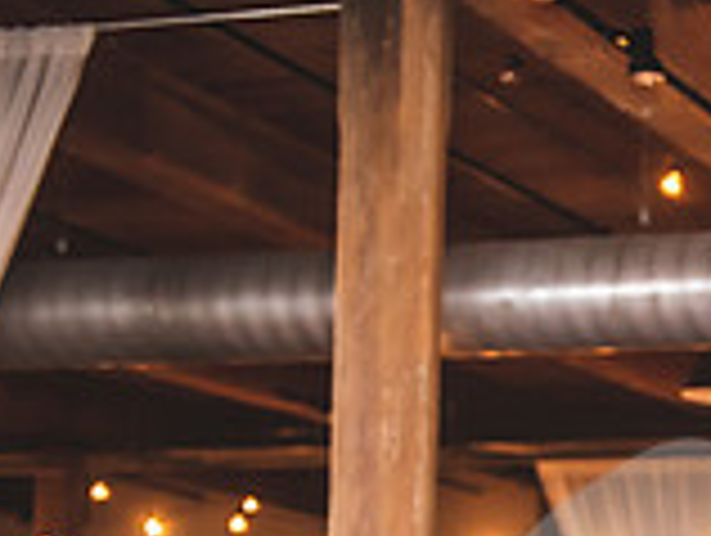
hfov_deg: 14.3
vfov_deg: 11.2
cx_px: 1134
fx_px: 2613
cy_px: 840
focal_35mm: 127
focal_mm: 36
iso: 1000
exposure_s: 1/200
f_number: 2.8
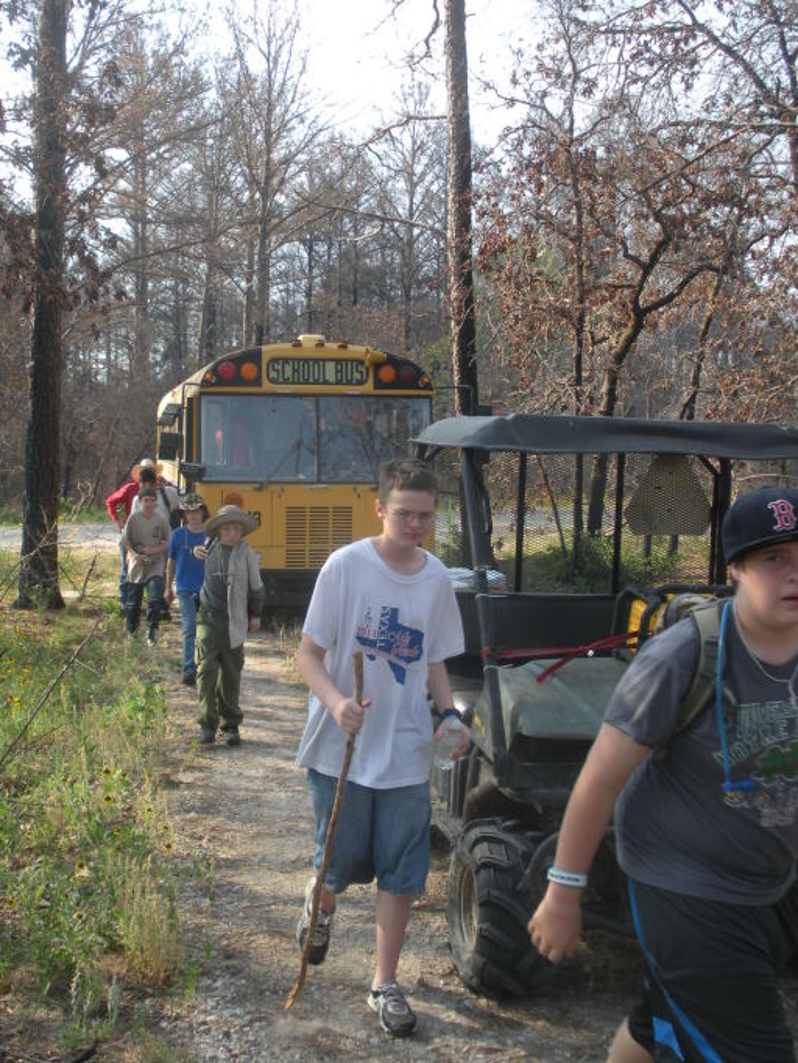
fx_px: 1382
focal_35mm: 45
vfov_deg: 42.1
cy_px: 539
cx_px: 315
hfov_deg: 32.1
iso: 64
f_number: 3.5
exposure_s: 1/188
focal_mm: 6.3
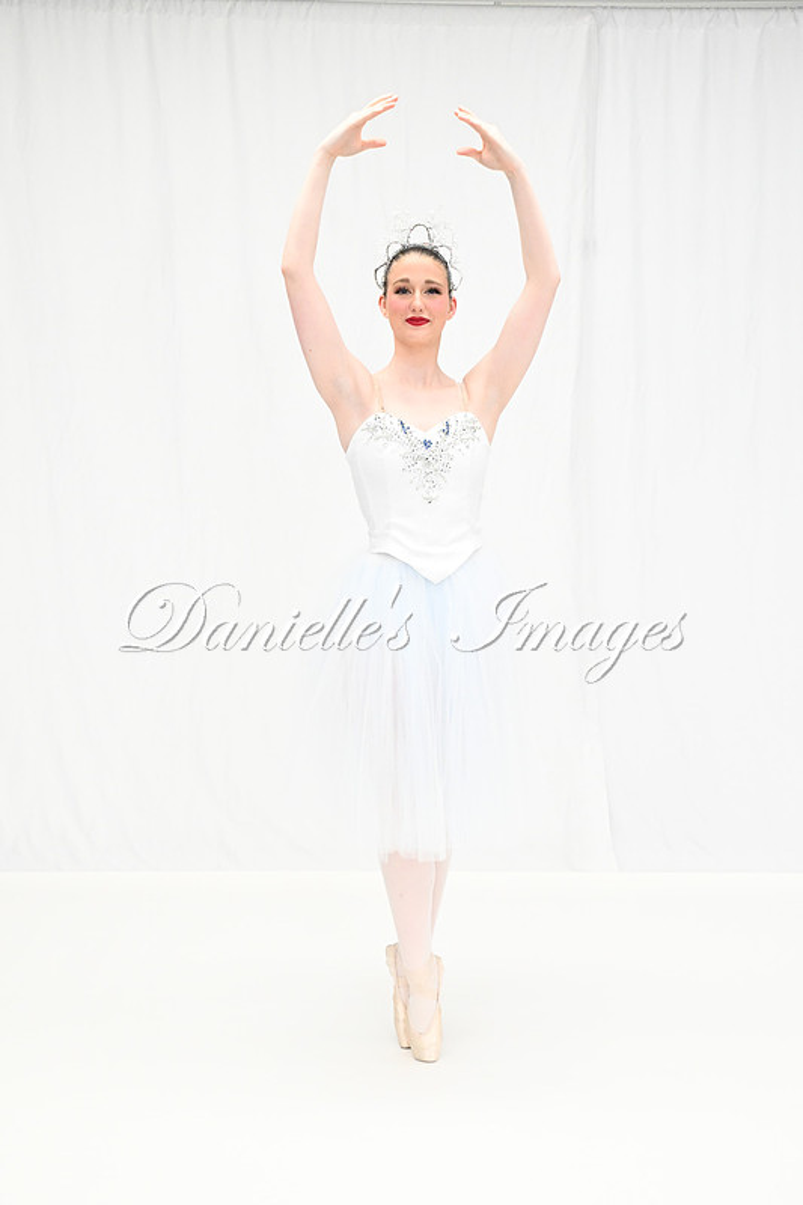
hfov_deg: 31.9
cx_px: 402
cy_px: 602
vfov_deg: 46.4
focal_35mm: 42
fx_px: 1406
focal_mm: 28
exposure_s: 1/250
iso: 2500
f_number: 5
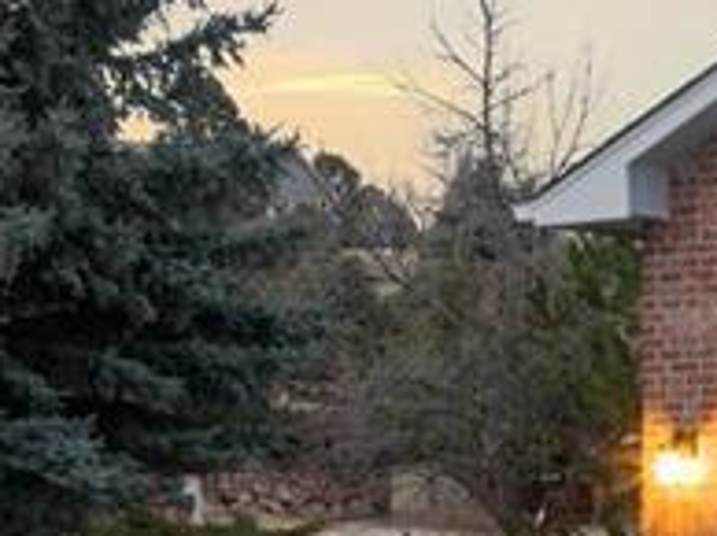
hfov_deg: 12.9
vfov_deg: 11.5
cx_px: 1567
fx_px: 2627
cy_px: 558
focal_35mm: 127
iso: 400
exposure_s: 1/5
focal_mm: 12.29
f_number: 8
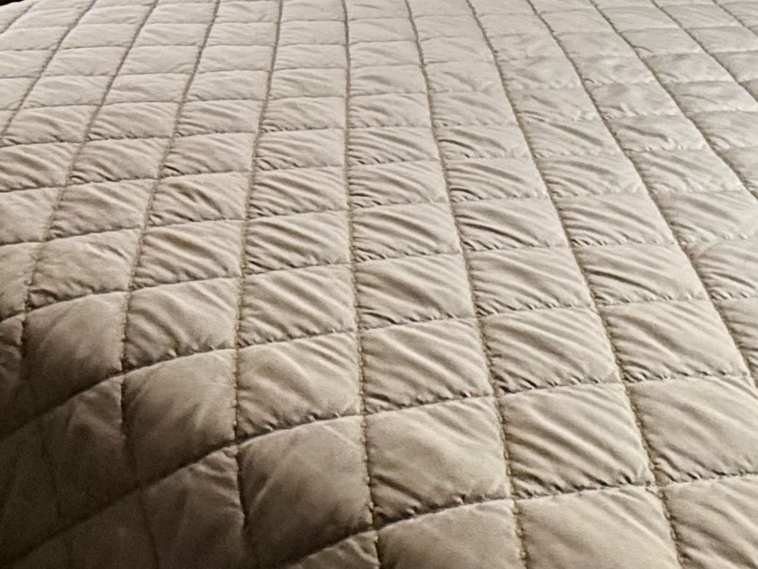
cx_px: 459
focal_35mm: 54
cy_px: -73
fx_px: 1183
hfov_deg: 35.4
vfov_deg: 25.0
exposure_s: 1/63
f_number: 2.2
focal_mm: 2.22
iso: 320
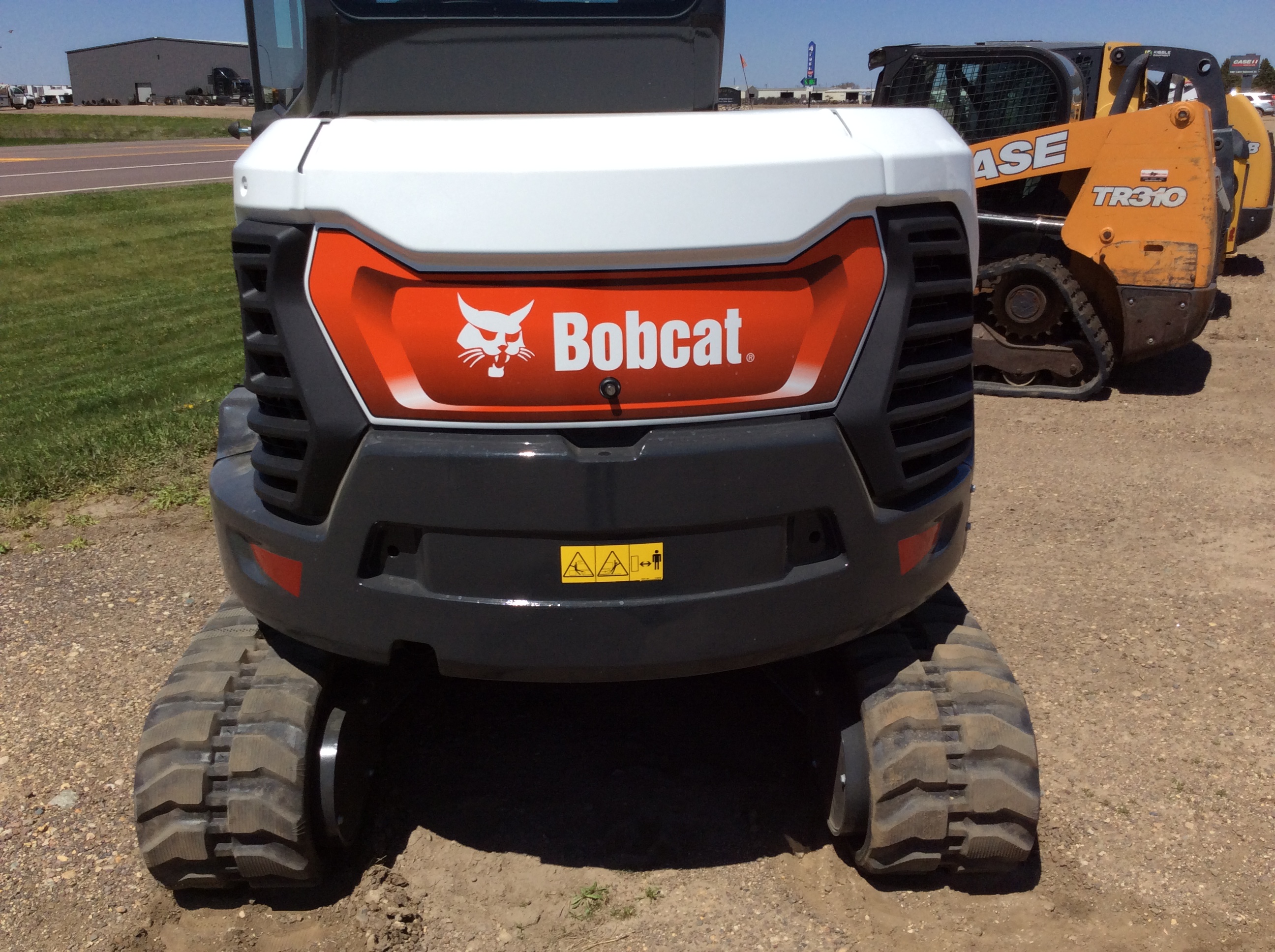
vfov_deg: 44.1
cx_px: 638
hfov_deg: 56.9
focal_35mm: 32
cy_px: 476
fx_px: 1177
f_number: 2.4
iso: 32
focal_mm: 3.3
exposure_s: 1/2604
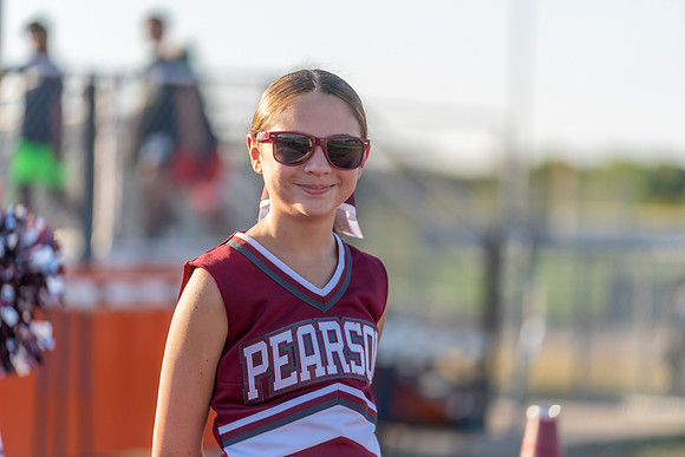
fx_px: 3064
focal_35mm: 161
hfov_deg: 12.8
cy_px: 228
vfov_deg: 8.5
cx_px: 342
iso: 100
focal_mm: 161
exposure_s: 1/1000
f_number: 2.8
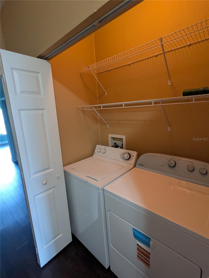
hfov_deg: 78.2
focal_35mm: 16
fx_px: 129
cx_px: 104
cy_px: 139
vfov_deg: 94.4
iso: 315
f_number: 2.2
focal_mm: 2.35
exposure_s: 1/30
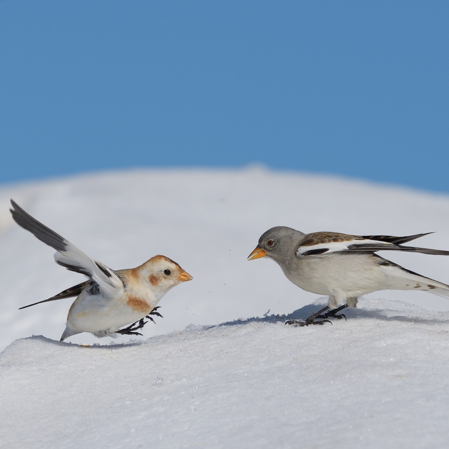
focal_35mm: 766
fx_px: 11241
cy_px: 224
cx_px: 250
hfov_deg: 2.3
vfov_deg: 2.3
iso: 500
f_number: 10
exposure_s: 1/3200
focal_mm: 600
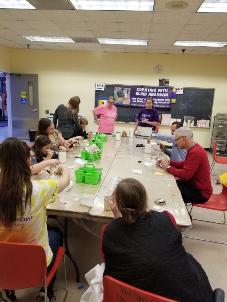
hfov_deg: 53.1
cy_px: 151
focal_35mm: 26
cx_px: 114
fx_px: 227
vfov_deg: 67.3
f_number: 1.7
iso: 160
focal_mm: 4.25
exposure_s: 1/60
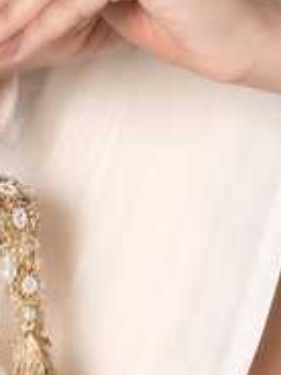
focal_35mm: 96
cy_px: 343
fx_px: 1039
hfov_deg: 15.4
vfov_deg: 20.0
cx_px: 185
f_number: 9.5
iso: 125
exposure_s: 1/125
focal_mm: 35
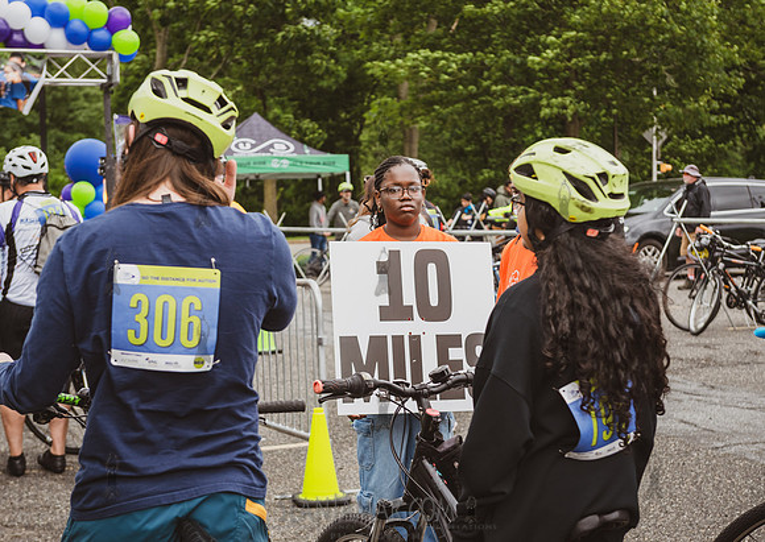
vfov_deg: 19.3
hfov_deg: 27.0
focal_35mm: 73
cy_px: 270
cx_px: 422
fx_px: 1591
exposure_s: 1/800
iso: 400
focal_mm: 58
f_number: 4
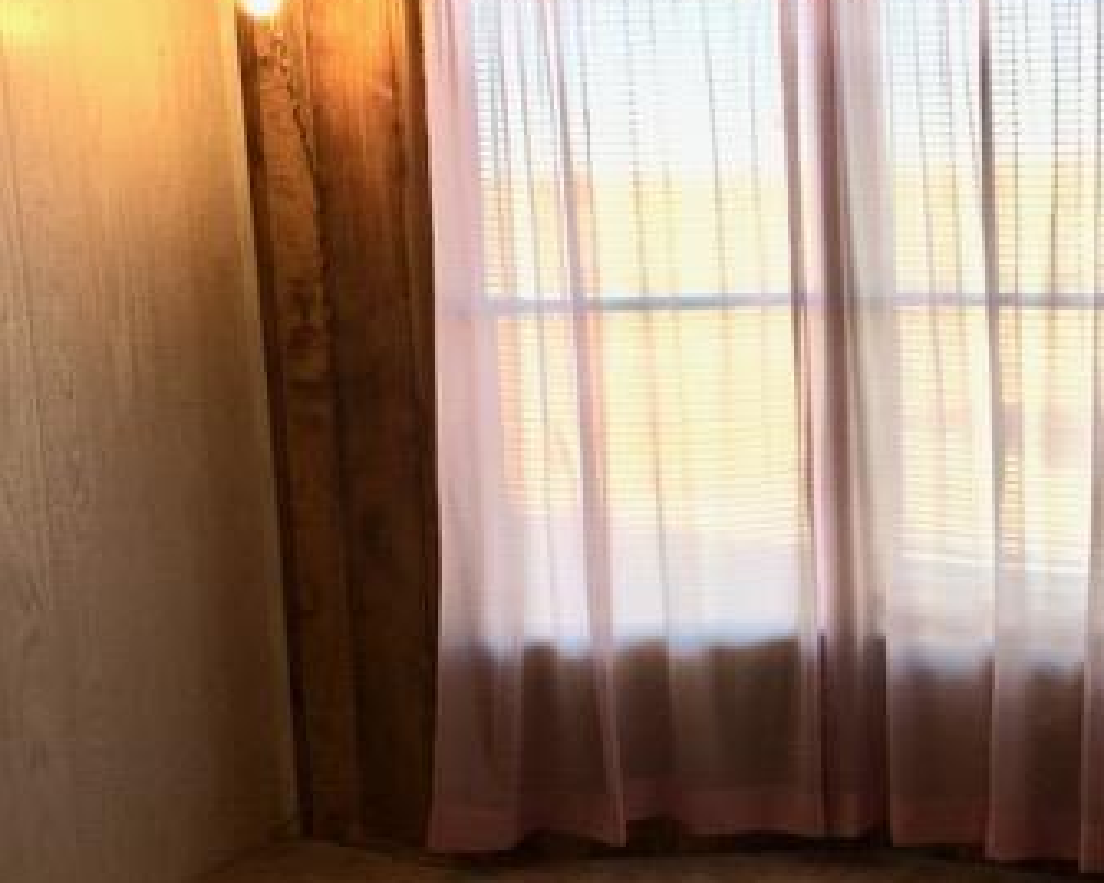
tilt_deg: -9.7
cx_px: 946
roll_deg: +0.9
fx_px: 1764
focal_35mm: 54
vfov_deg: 28.1
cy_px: 425
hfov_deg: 33.3
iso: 25
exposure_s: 1/120
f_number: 2.2
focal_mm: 4.15
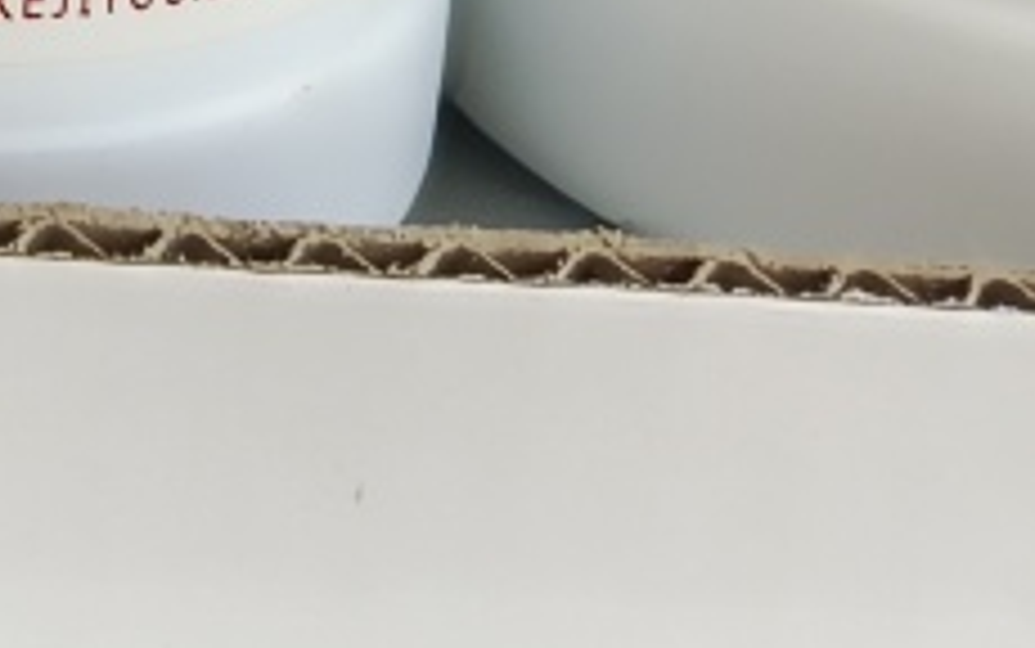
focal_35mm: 113
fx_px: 3189
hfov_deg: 16.1
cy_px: -1438
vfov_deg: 8.9
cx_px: -729
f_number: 1.88
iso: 358
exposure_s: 1/100
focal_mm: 5.56
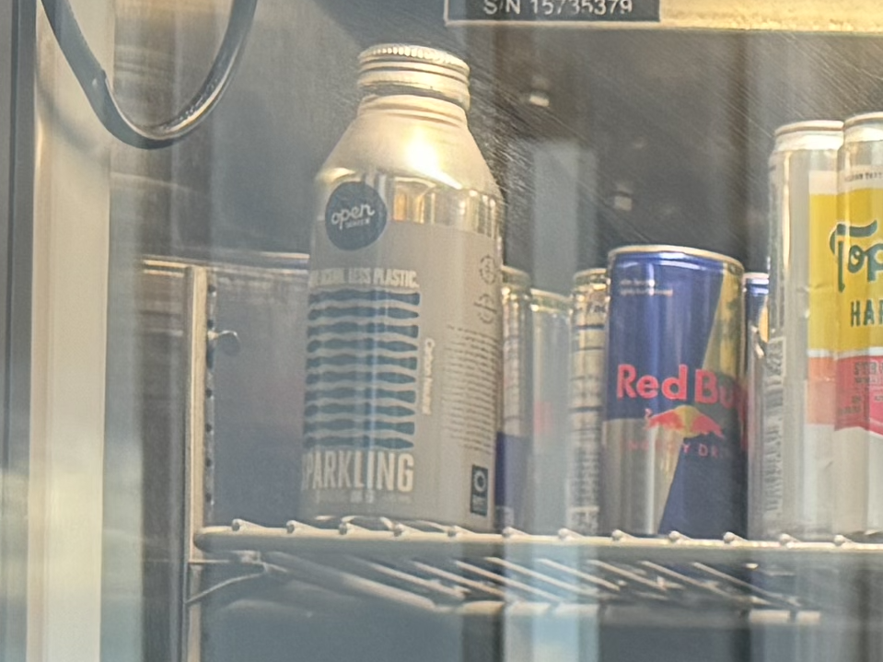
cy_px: 1018
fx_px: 3647
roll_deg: -0.3
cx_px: 2071
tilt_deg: -0.1
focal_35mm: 143
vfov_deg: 10.0
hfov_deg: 11.5
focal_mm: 6.76
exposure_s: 1/60
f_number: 1.78
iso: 160
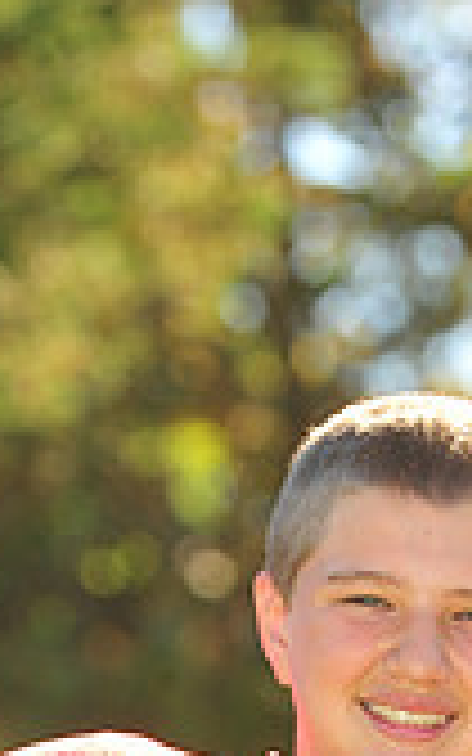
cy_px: 1264
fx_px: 10126
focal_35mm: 492
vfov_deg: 4.2
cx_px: 297
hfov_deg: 2.7
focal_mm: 140
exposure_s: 1/320
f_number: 4.5
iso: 200
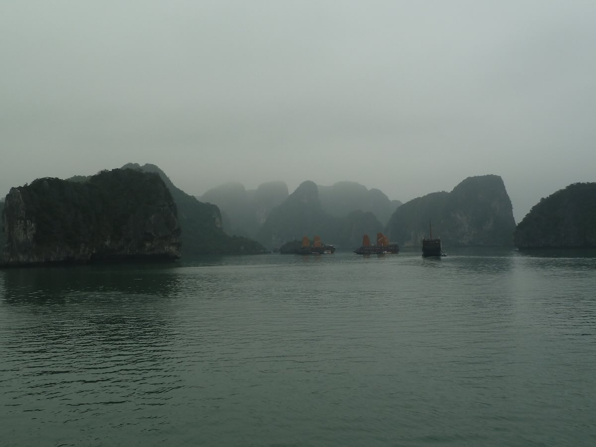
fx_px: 689
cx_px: 298
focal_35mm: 40
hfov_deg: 46.8
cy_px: 224
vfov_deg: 36.0
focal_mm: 6.5
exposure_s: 1/200
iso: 80
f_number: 4
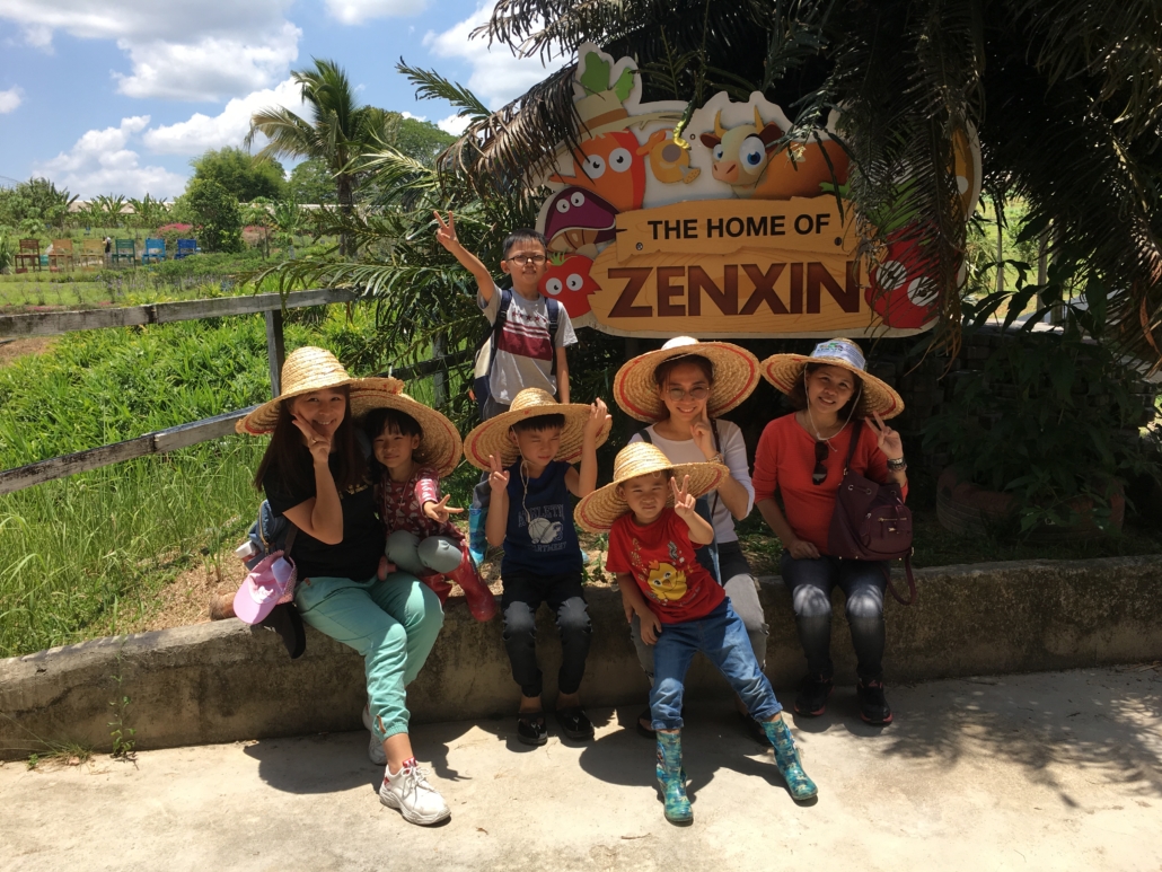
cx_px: 581
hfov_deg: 61.6
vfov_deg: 48.2
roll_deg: +0.6
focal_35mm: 29
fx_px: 974
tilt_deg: -8.3
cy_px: 436
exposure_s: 1/950
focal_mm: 4.15
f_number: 2.2
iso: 25
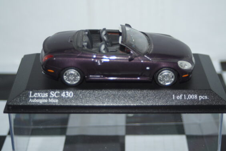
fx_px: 402
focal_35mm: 64
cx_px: 120
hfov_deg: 31.4
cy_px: 71
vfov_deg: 21.2
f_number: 4.5
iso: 125
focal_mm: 40
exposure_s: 1/125
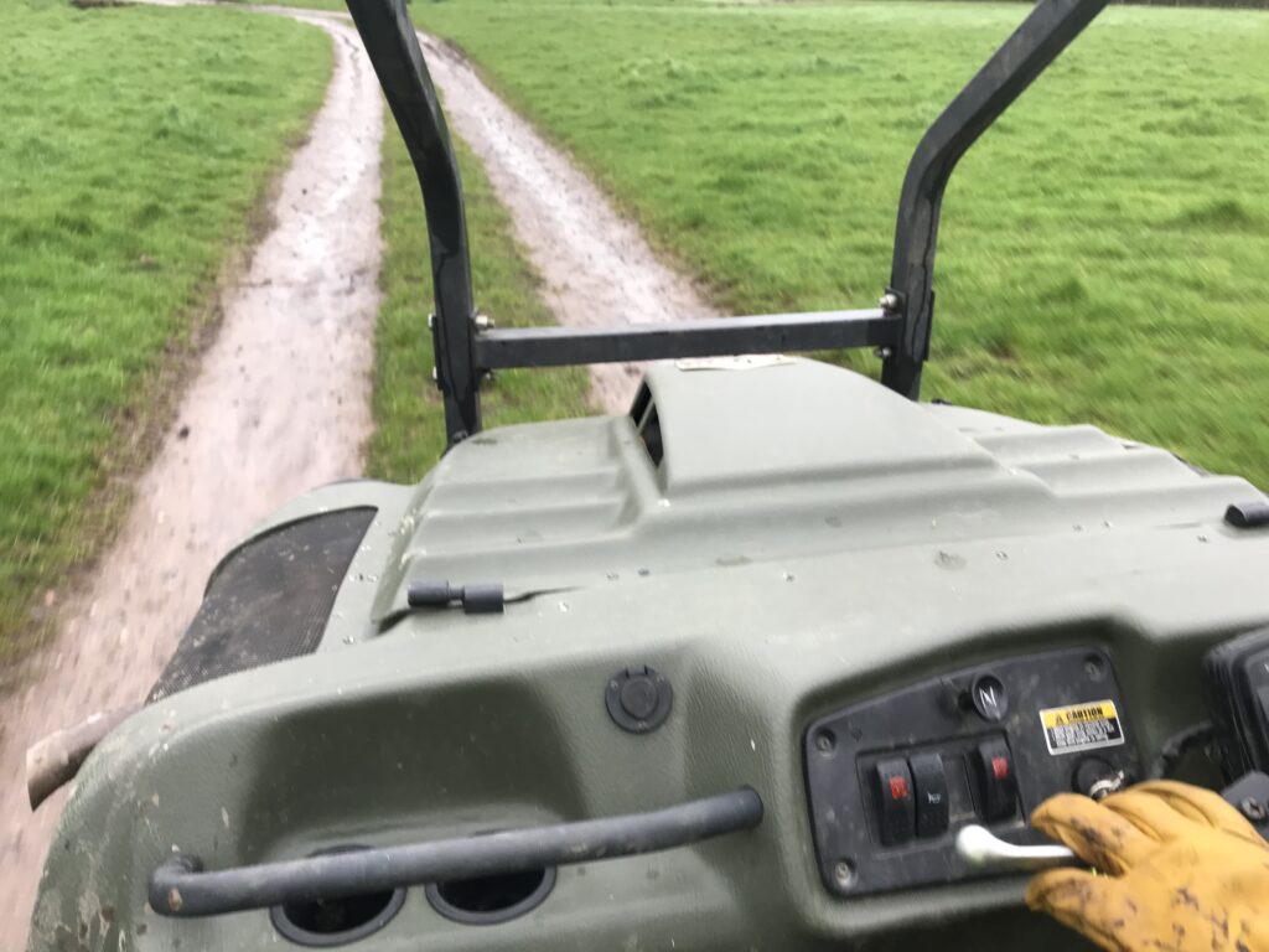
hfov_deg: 63.4
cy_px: 476
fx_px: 1026
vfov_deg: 49.7
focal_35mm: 28
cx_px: 634
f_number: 1.8
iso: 32
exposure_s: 1/100
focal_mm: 3.99
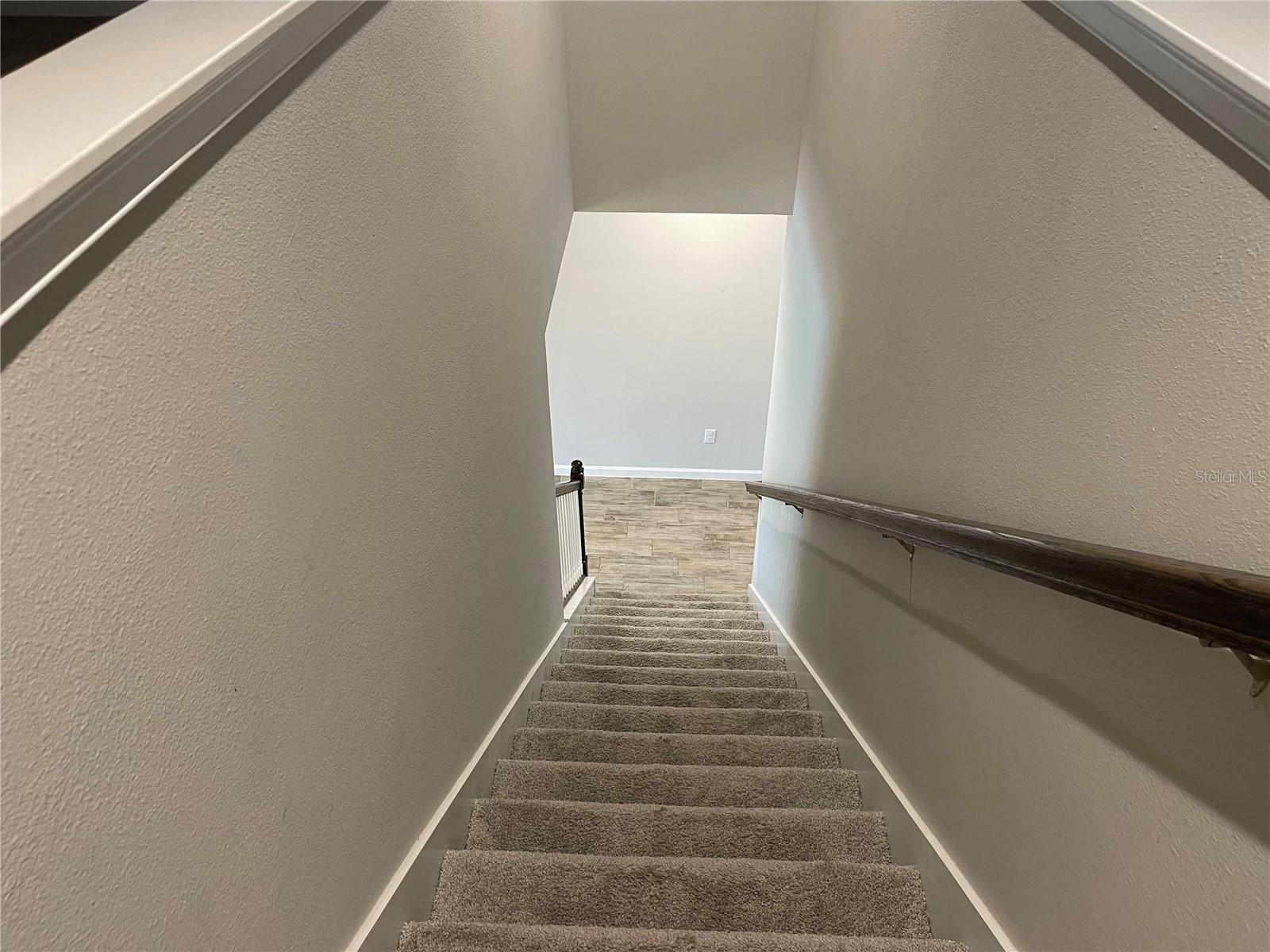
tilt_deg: -36.9
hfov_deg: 69.4
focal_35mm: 25
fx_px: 917
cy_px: 476
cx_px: 635
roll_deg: -1.3
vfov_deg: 54.9
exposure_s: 1/60
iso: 160
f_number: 1.6
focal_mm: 5.1
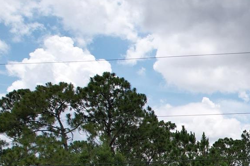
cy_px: 208
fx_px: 430
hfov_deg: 27.3
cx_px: 322
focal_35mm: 62
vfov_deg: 20.3
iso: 100
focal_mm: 8.38
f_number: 2.8
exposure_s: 1/2000
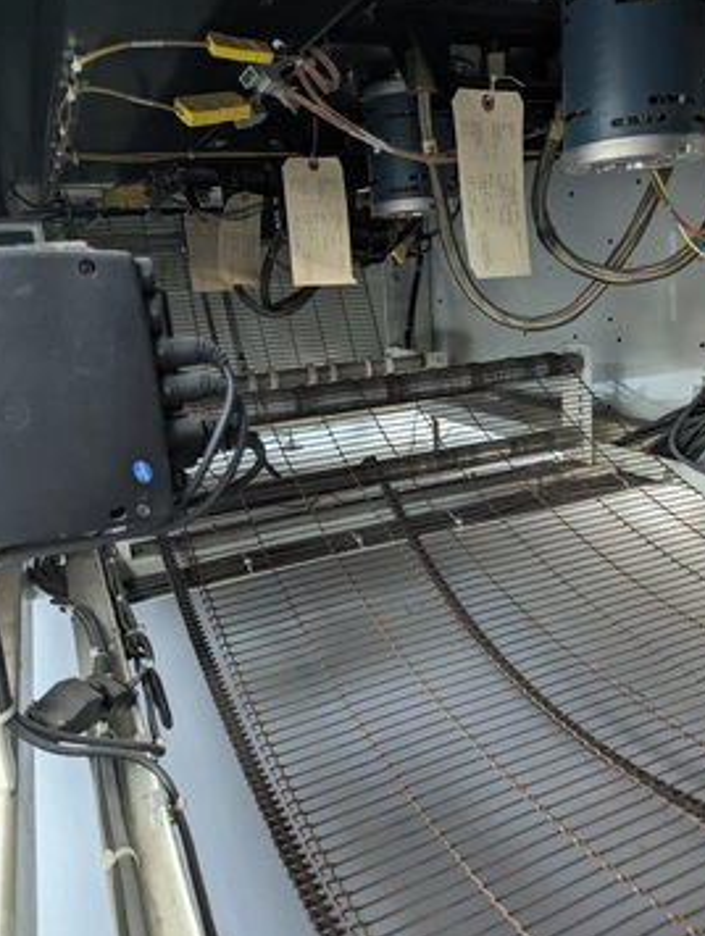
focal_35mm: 27
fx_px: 731
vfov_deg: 65.3
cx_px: 380
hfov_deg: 51.4
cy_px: 468
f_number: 1.85
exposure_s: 1/60
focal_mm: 6.81
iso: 2010
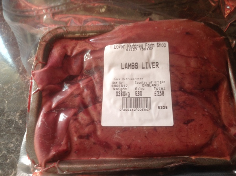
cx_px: 118
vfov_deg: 40.6
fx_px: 238
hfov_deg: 52.7
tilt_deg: -65.7
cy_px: 88
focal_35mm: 35
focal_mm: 4.28
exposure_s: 1/15
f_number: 2.4
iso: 64
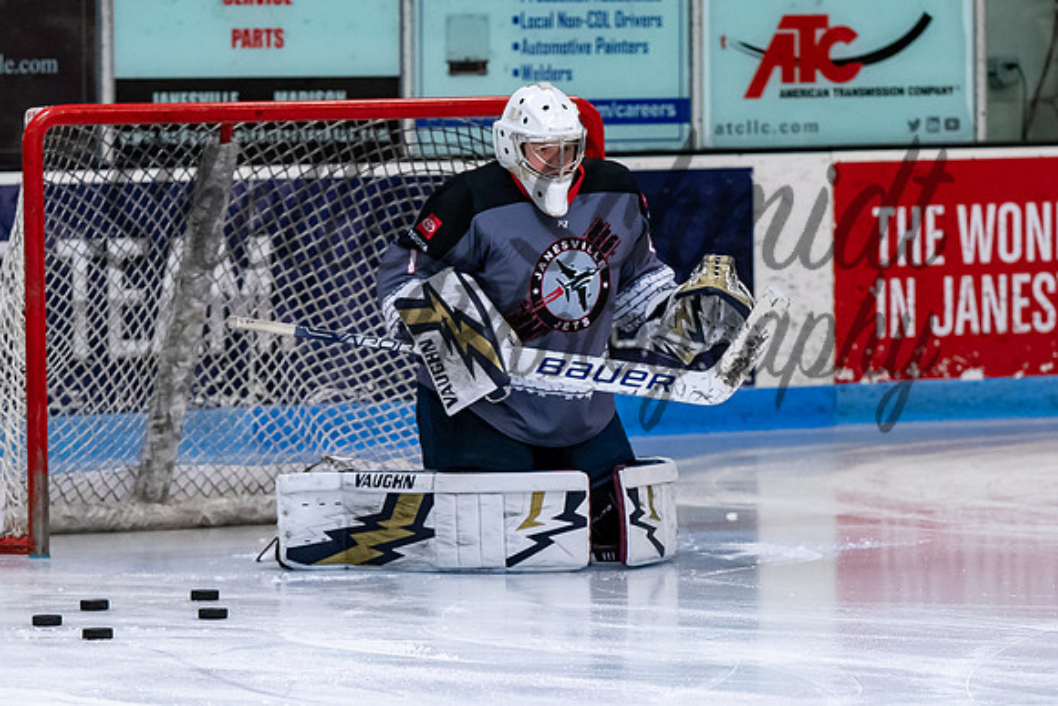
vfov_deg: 4.6
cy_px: 371
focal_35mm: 297
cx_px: 515
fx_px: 8742
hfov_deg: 6.9
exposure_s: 1/800
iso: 2000
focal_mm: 145
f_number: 3.2
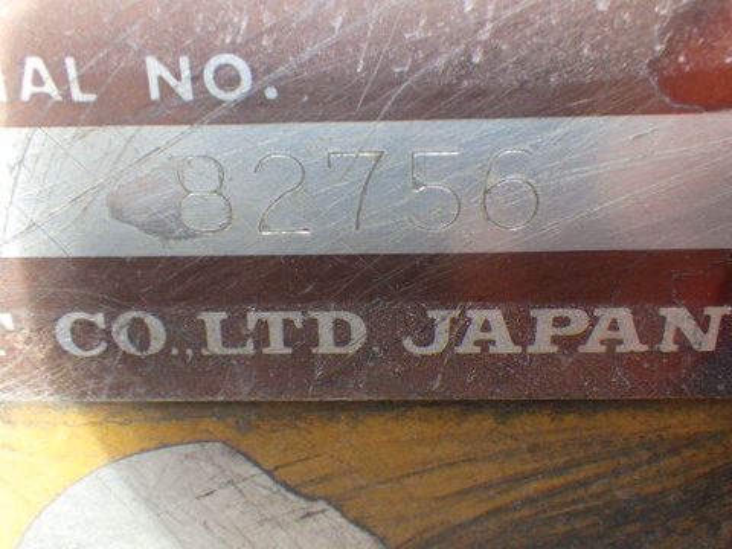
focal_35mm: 34
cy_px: 274
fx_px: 719
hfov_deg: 54.0
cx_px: 366
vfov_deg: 41.8
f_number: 3.8
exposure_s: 1/50
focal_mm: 6.1
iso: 320
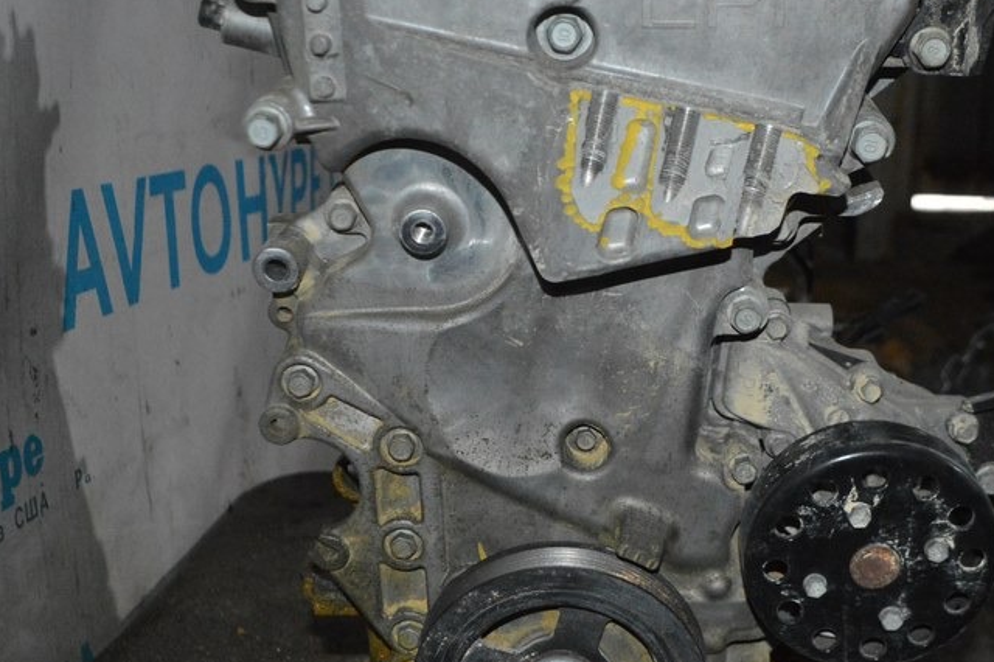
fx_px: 1325
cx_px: 592
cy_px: 344
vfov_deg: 28.0
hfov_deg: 41.0
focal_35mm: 48
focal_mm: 20
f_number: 3.5
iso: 3200
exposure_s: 1/60
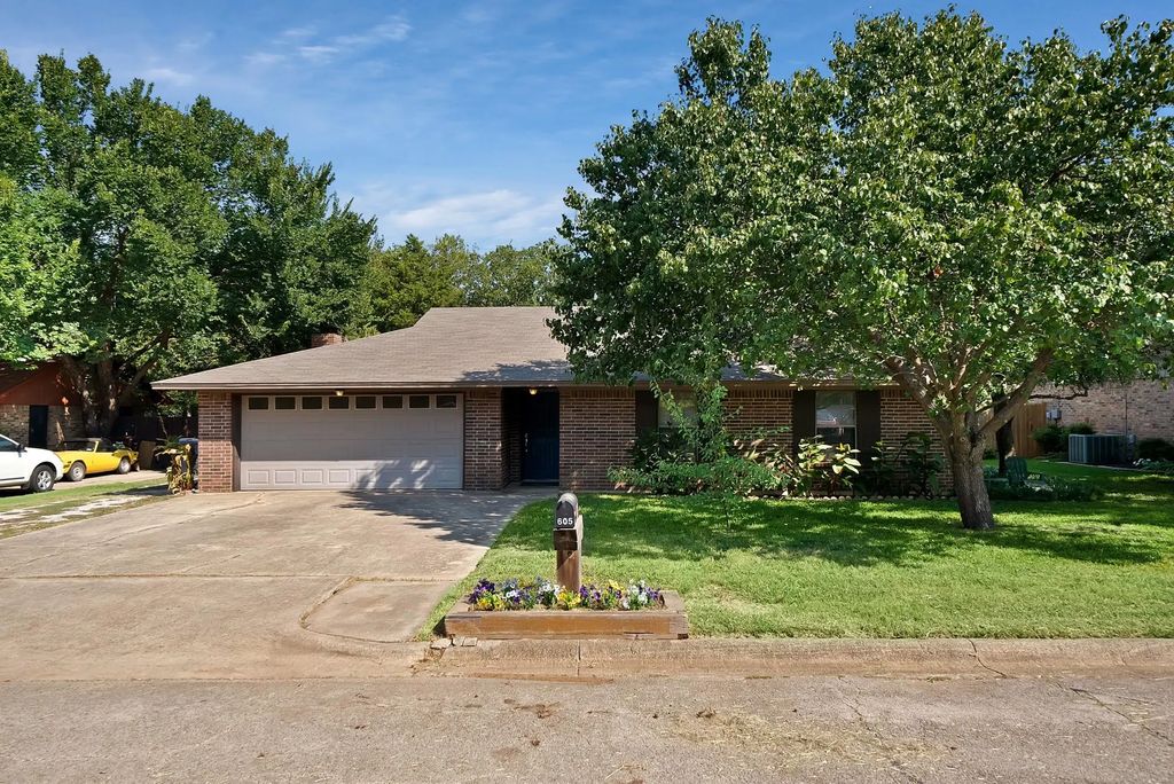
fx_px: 783
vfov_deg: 53.2
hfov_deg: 73.7
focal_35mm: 24
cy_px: 392
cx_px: 587
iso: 640
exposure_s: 1/200
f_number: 9
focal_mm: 24
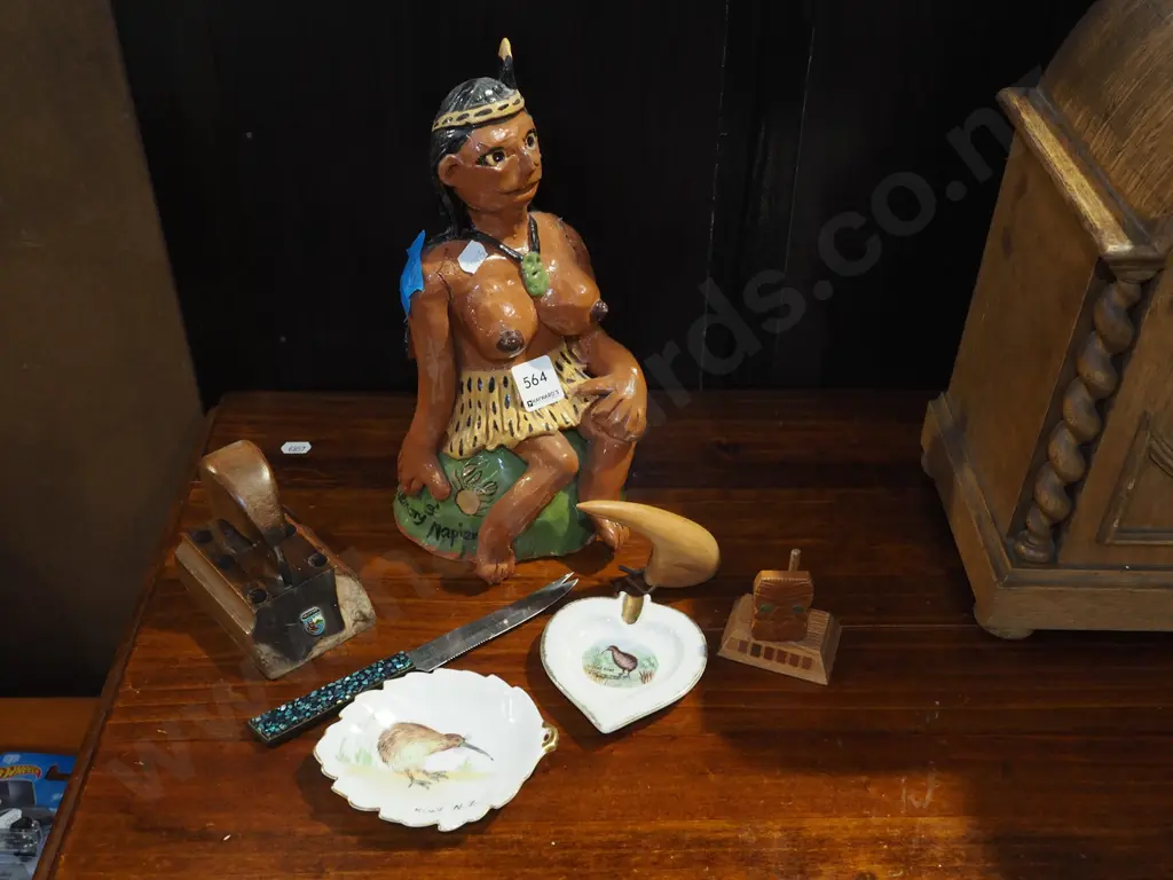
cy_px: 440
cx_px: 586
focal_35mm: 34
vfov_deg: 41.8
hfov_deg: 54.0
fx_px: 1152
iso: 1600
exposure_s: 1/60
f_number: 5.6
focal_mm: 17
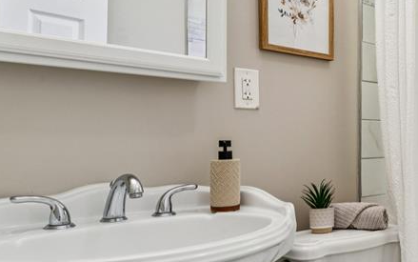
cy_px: 152
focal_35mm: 38
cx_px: 453
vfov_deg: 33.2
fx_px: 439
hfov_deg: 41.3
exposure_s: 1/4
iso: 200
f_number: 13
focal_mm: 16.2
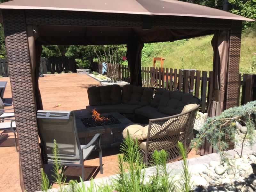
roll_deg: +0.8
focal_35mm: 31
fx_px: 229
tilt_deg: -12.1
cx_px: 128
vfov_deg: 45.4
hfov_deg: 58.4
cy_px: 96
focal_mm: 3.3
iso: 25
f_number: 2.4
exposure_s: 1/497
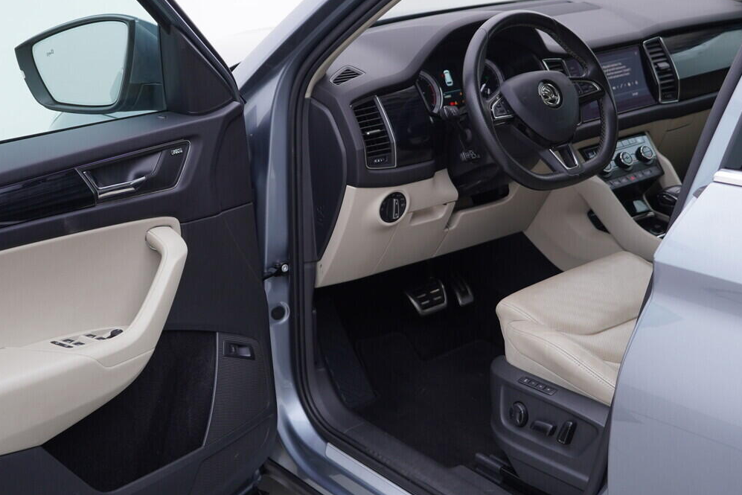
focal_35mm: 52
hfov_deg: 38.2
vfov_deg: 26.0
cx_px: 400
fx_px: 1072
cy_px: 223
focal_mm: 24
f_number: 3.2
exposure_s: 1/50
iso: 125
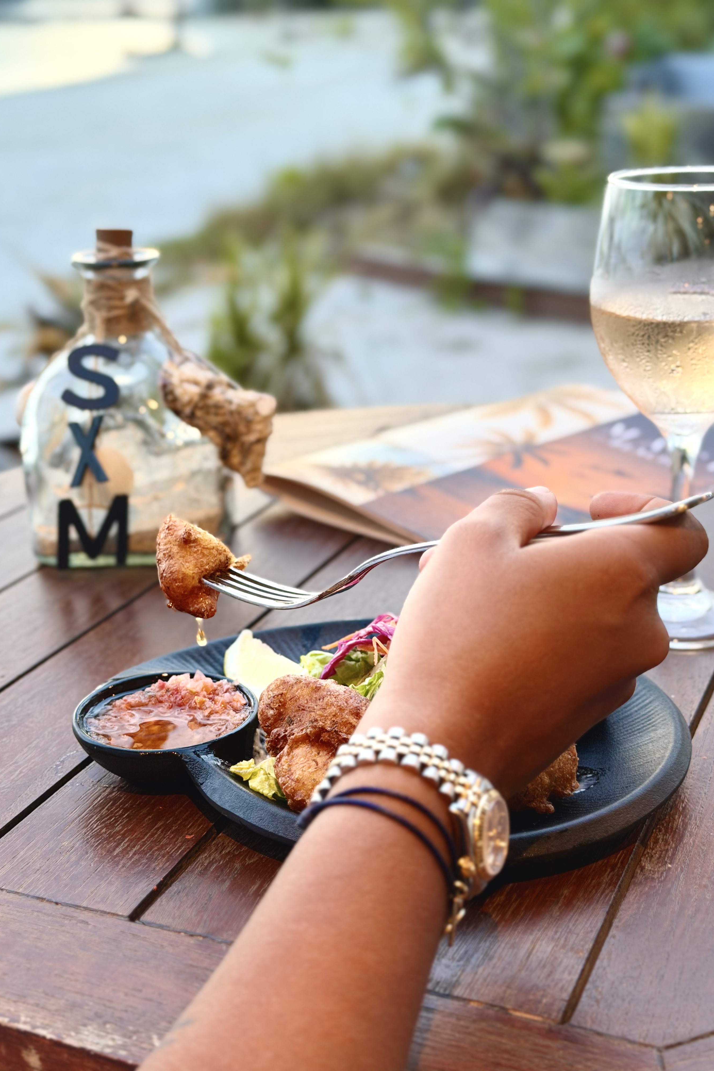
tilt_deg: -19.5
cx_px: 336
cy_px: 536
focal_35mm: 50
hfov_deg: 27.0
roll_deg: +0.6
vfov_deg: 39.6
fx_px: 1487
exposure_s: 1/60
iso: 100
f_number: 1.78
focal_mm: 6.76
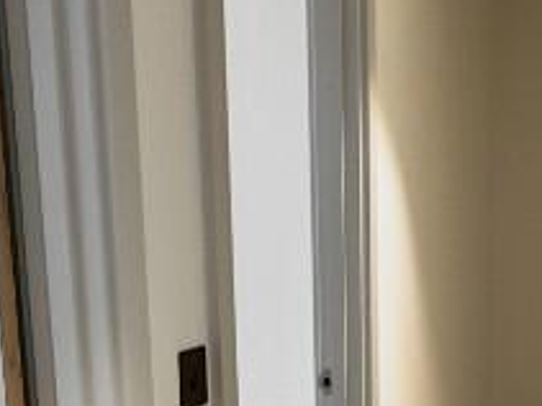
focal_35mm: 68
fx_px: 1064
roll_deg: +1.9
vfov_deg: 20.6
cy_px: 439
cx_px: 298
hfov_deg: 28.6
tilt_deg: -11.9
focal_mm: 2.22
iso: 200
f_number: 2.2
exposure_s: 1/50
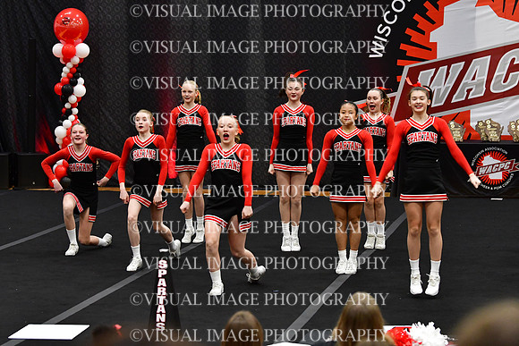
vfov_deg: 10.6
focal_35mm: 129
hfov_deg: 15.9
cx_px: 260
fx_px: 1860
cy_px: 173
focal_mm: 86
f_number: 3.5
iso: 4000
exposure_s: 1/500
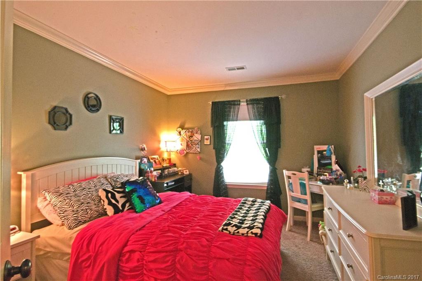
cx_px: 211
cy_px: 140
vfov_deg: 67.3
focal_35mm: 18
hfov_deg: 90.0
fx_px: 211
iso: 1600
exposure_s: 1/20
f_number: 4.5
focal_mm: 12
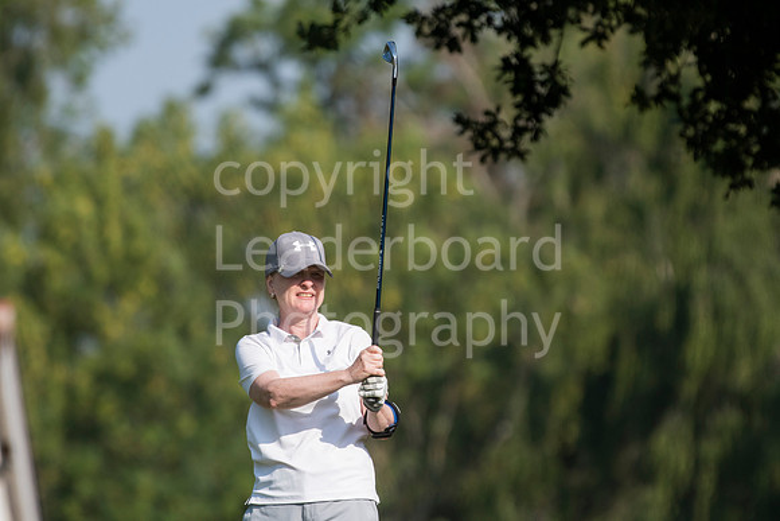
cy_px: 260
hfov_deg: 3.4
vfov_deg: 2.3
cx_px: 390
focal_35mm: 600
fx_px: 13002
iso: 400
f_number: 5.6
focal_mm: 400
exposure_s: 1/2000
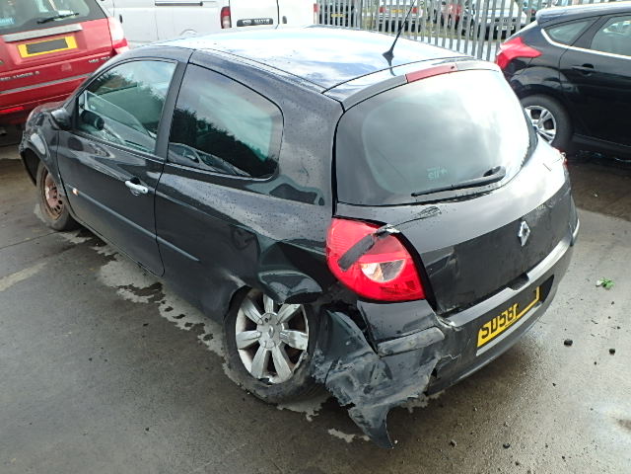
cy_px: 237
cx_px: 316
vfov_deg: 45.4
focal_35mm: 31
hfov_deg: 58.4
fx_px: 565
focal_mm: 5.6
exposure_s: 1/80
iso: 125
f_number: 4.7
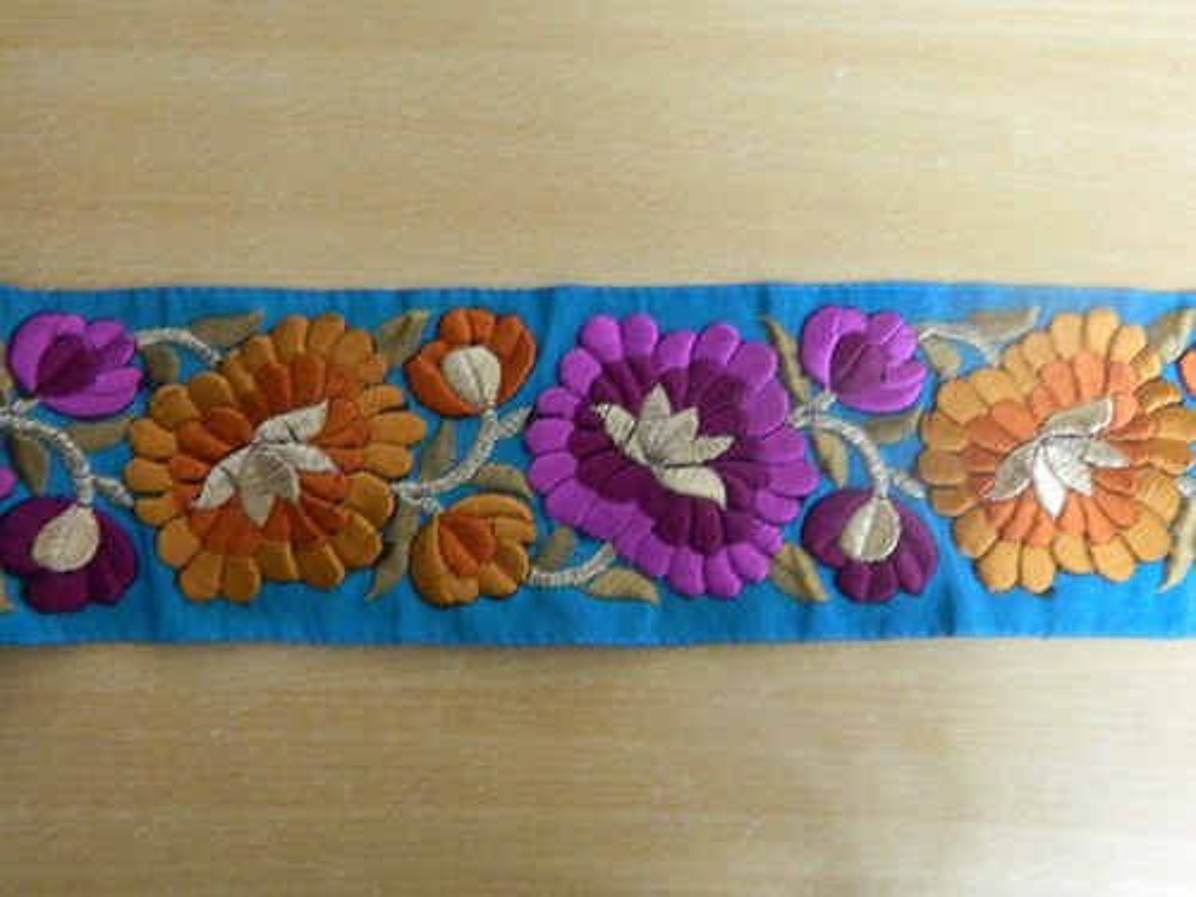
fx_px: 1071
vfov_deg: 45.4
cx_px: 598
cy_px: 448
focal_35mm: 31
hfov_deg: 58.4
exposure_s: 1/5
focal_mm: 5.6
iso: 800
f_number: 3.2
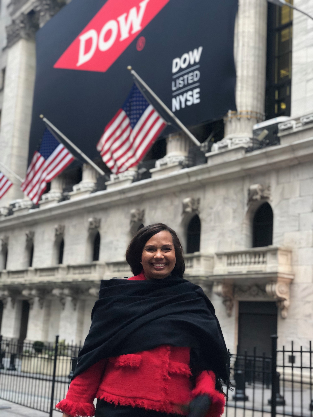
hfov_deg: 28.0
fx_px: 627
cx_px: 156
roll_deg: -3.4
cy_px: 208
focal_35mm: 52
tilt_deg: +12.2
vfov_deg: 36.8
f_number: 2.4
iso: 160
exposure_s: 1/20
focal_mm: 6
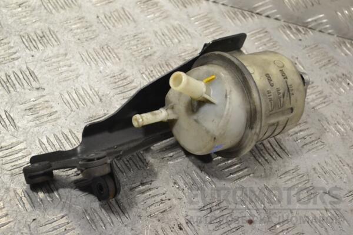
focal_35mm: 78
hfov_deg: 26.0
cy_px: 118
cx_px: 176
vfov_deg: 17.5
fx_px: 765
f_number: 7.1
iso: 3200
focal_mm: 52
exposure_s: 1/320
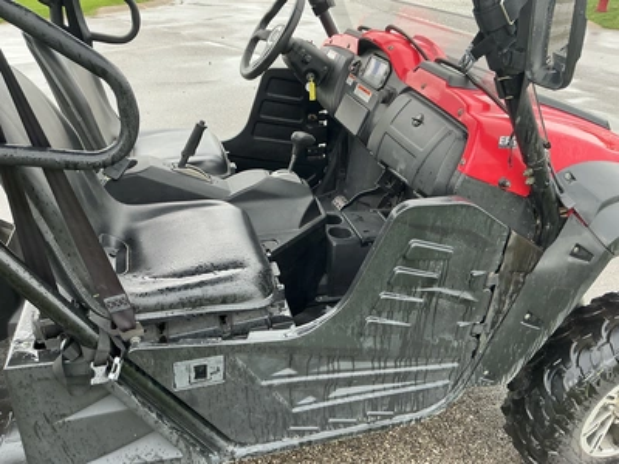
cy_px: 232
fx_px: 501
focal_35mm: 28
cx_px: 310
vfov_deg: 49.7
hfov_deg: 63.4
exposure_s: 1/119
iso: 64
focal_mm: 3
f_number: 1.8
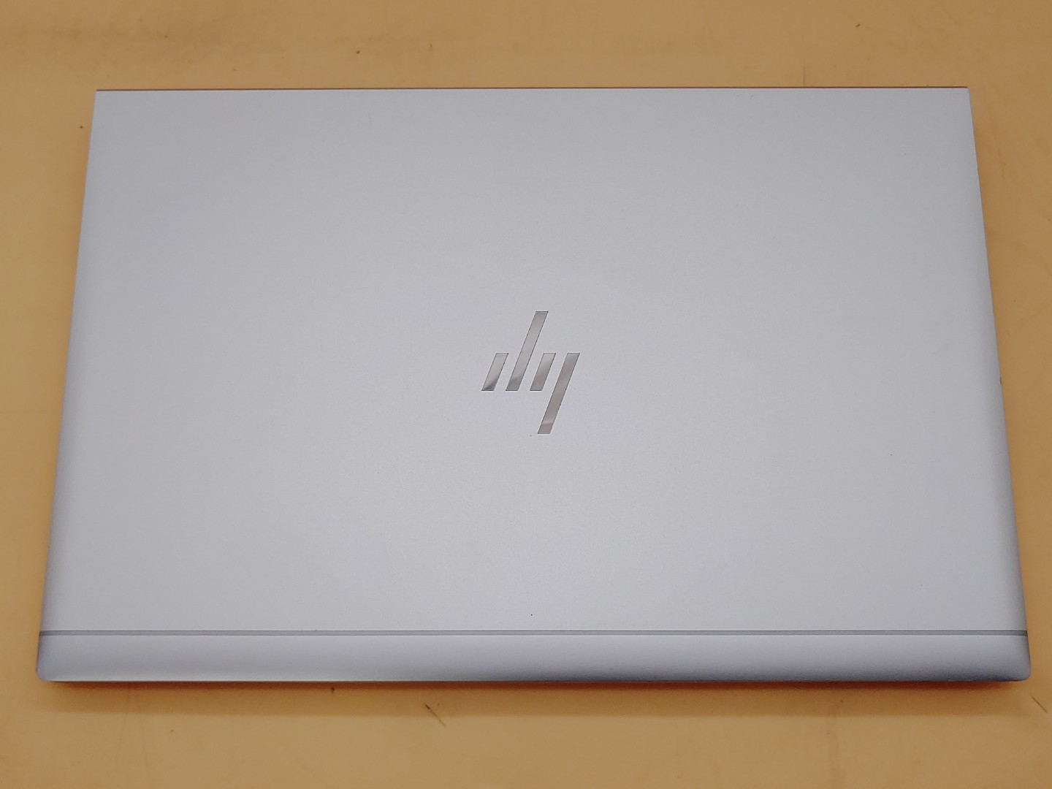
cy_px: 394
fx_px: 1094
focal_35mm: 36
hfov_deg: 51.4
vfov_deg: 39.7
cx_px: 526
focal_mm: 4.36
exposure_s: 1/209
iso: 50
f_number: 1.8
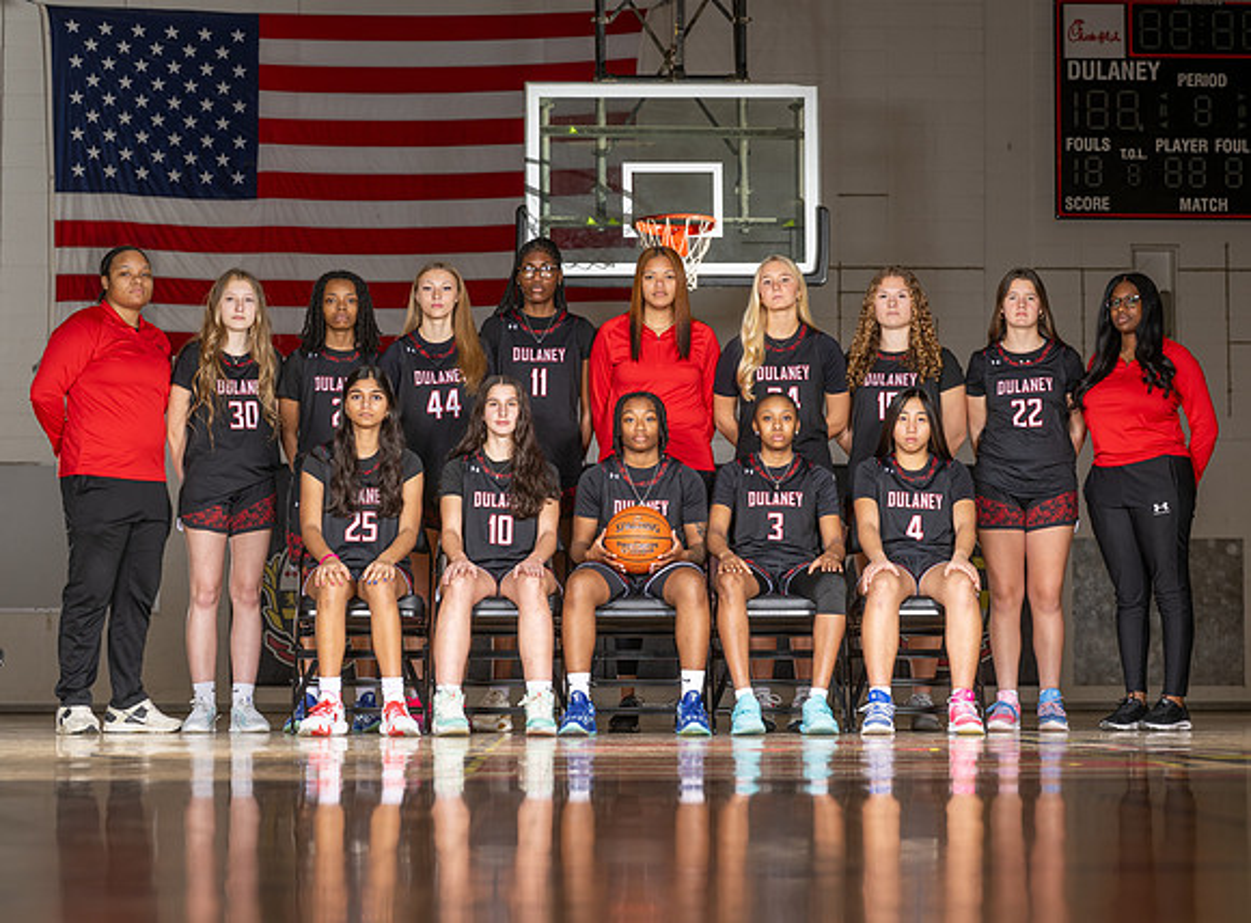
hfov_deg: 23.0
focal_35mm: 86
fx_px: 3076
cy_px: 450
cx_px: 692
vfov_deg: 17.1
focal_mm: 70
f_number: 5.6
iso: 80
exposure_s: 1/125
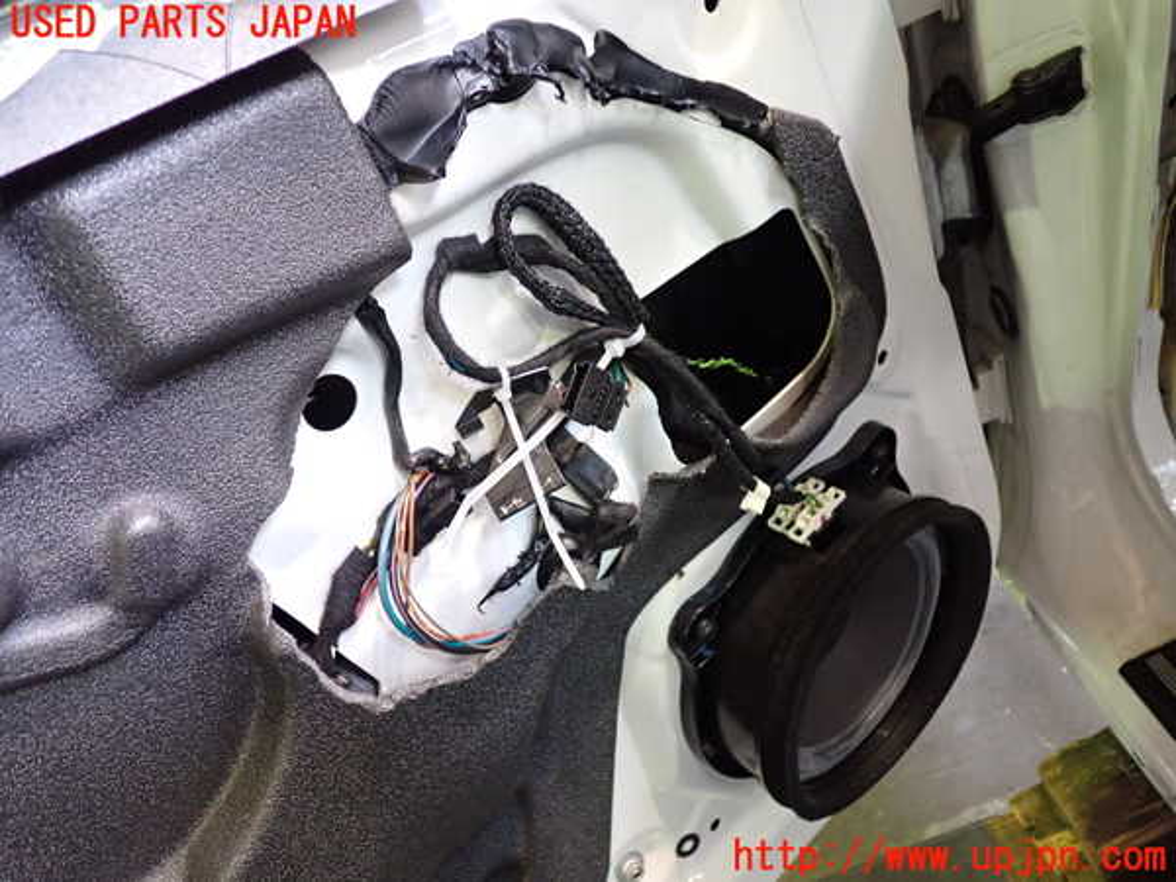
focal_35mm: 30
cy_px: 441
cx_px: 588
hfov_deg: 60.0
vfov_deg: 46.8
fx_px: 1019
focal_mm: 5.4
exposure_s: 1/30
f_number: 2.3
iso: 500
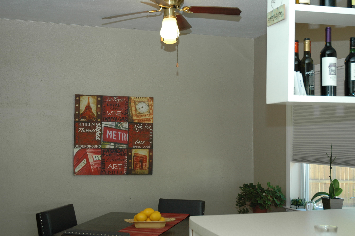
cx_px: 178
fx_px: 502
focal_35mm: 51
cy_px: 118
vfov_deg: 26.4
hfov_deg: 38.9
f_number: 5
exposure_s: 1/60
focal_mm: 34
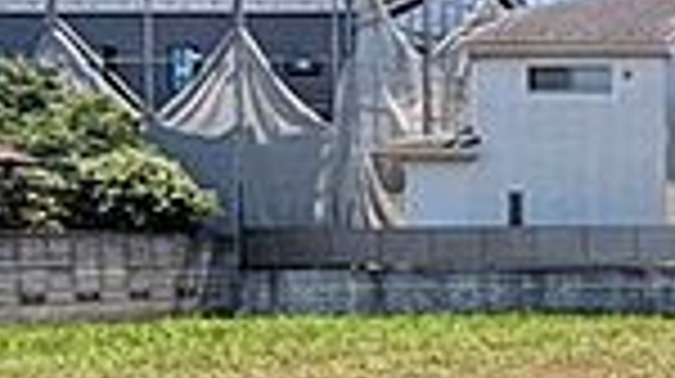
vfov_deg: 19.6
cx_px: 1305
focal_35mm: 61
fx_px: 1091
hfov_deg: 20.1
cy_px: 256
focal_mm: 1.83
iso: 51
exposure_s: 1/1553
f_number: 2.2
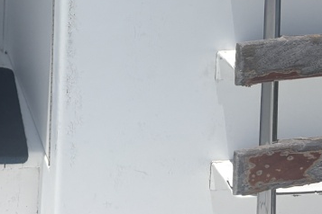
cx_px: -11
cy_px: -229
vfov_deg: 11.2
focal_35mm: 109
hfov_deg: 18.2
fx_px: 975
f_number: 1.6
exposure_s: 1/8850
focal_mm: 5.96
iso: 50
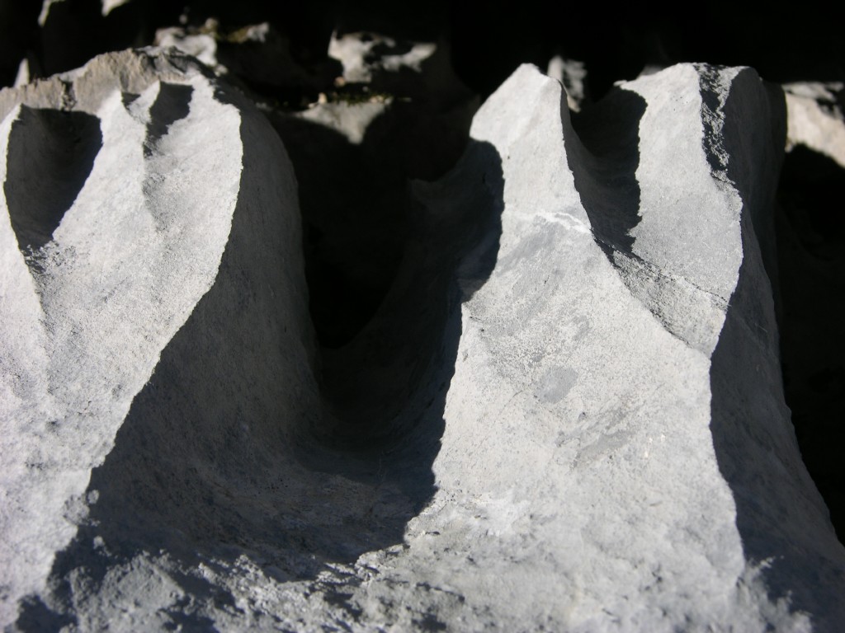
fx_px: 2441
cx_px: 422
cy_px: 316
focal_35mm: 100
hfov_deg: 19.6
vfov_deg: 14.8
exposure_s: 1/328
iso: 50
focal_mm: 25.4
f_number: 5.1
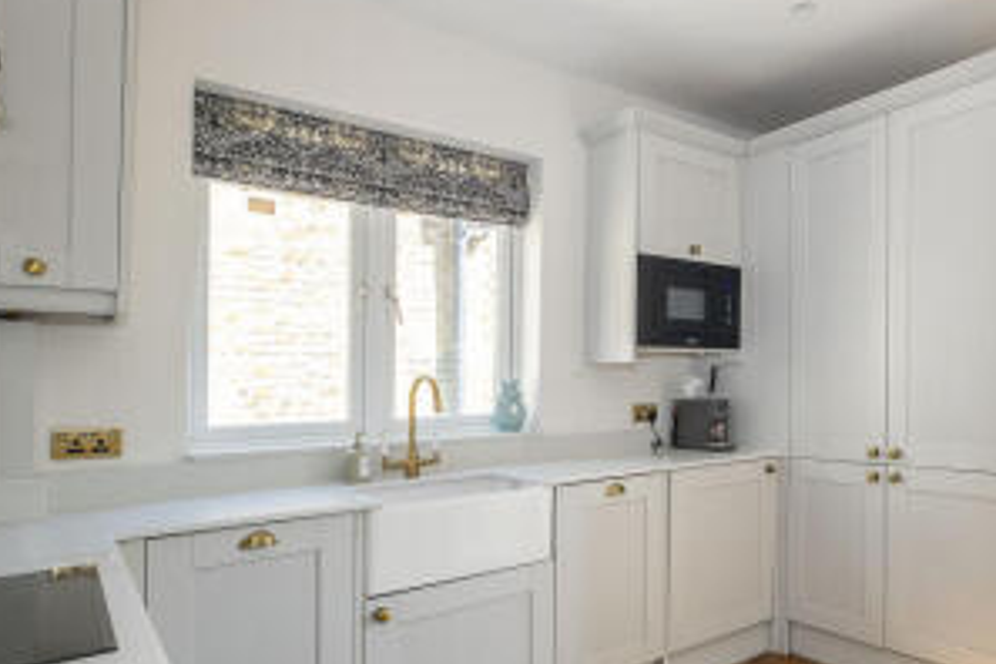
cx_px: 723
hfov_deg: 69.8
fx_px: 664
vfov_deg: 52.7
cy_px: 401
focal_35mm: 24
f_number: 6.4
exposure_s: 1/60
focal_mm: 10
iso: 500
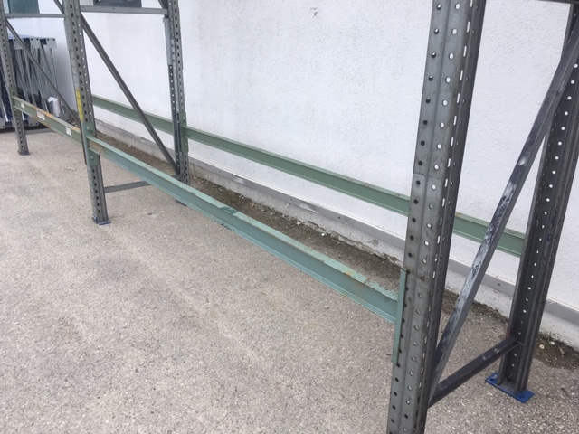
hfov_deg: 61.7
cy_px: 217
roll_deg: -1.2
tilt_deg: -21.9
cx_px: 290
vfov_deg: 48.2
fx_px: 485
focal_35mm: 29
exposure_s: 1/974
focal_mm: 4.15
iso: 25
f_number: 2.2
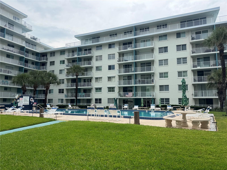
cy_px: 85
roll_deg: +0.1
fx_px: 157
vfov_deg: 56.8
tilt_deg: +5.9
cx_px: 114
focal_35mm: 24
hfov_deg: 71.6
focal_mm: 6.76
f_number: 1.78
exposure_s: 1/1425
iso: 80
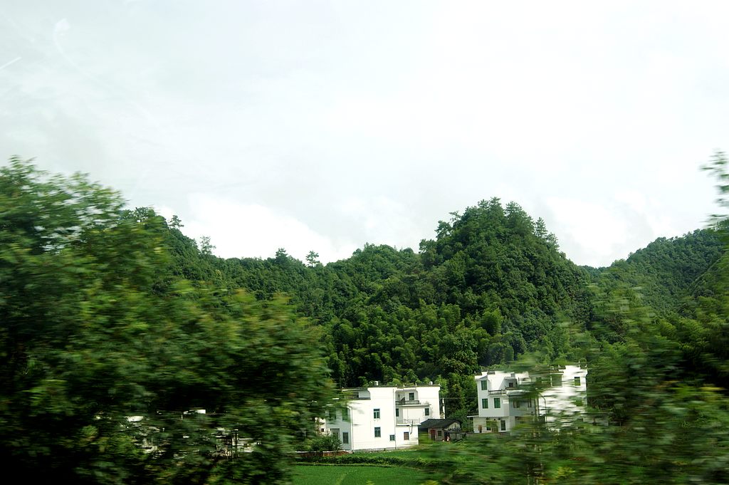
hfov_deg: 43.6
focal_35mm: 45
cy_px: 242
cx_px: 364
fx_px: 910
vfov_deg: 29.8
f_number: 5.6
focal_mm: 30
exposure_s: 1/200
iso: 100
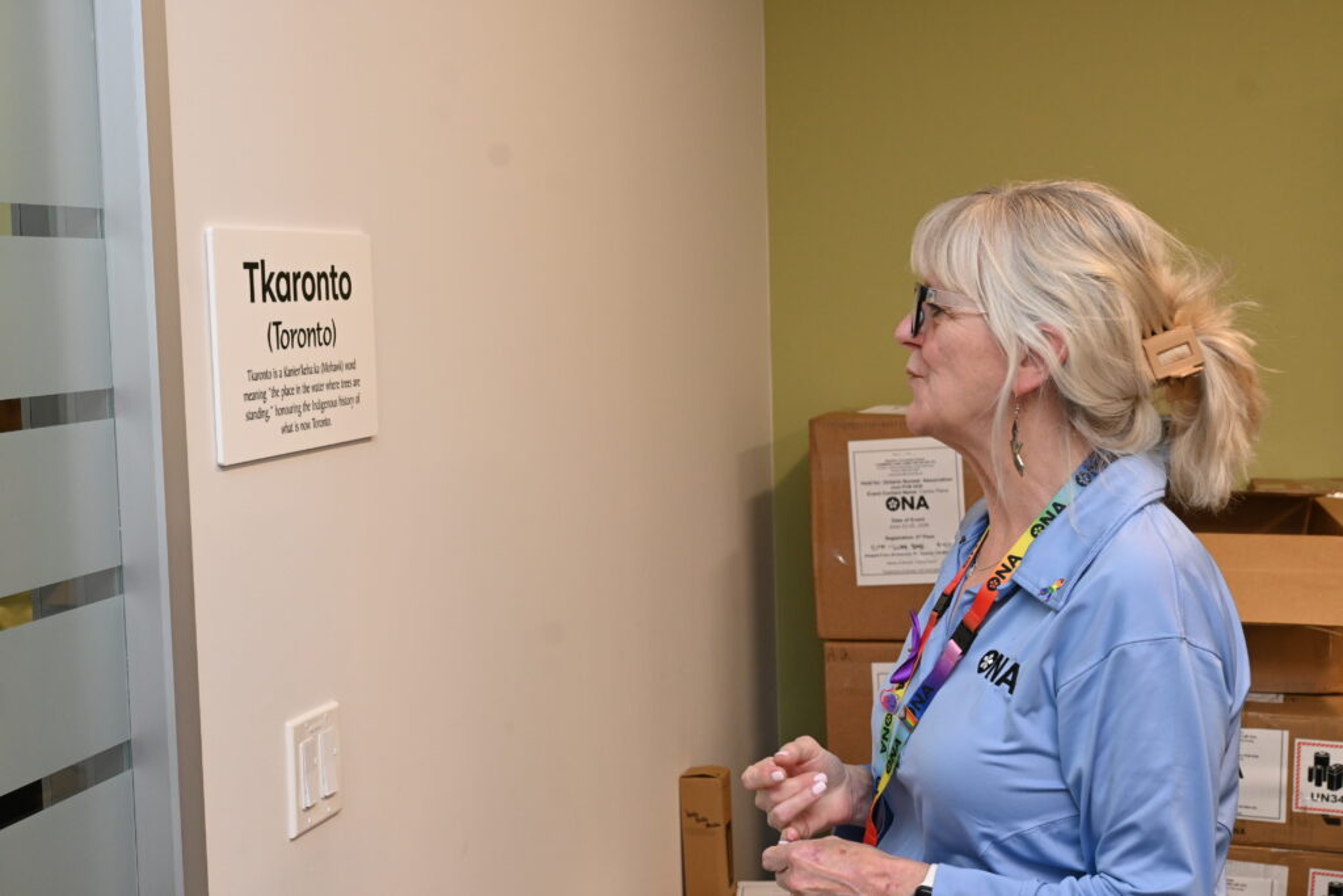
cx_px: 672
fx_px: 1931
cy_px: 448
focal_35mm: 52
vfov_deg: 26.1
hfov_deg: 38.4
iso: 1100
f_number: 7.1
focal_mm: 34.5
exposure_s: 1/60
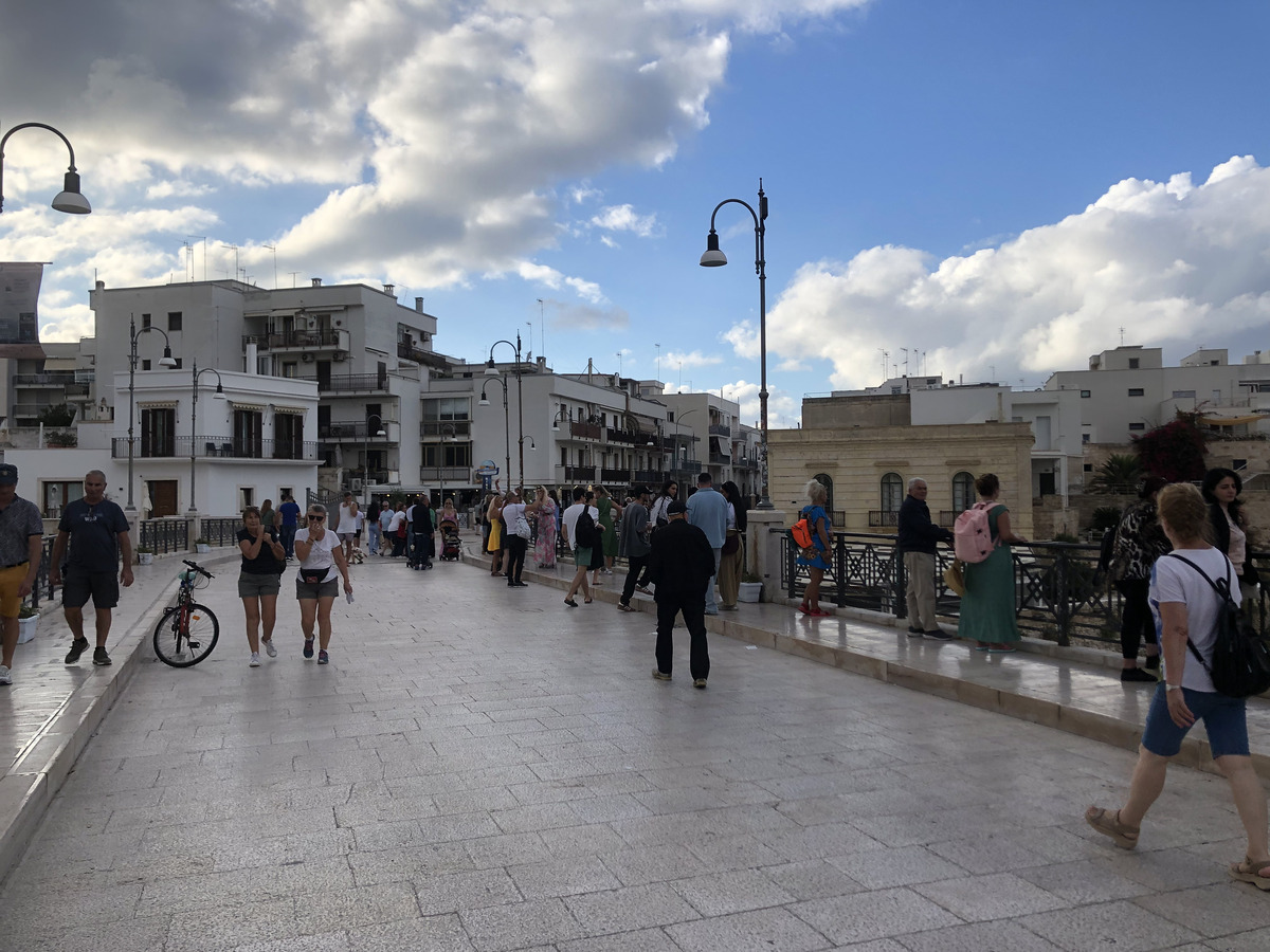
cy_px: 476
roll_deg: +1.2
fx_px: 1027
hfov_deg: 63.4
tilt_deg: +1.0
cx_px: 635
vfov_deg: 49.7
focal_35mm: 28
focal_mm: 4
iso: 20
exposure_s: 1/1799
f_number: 1.8
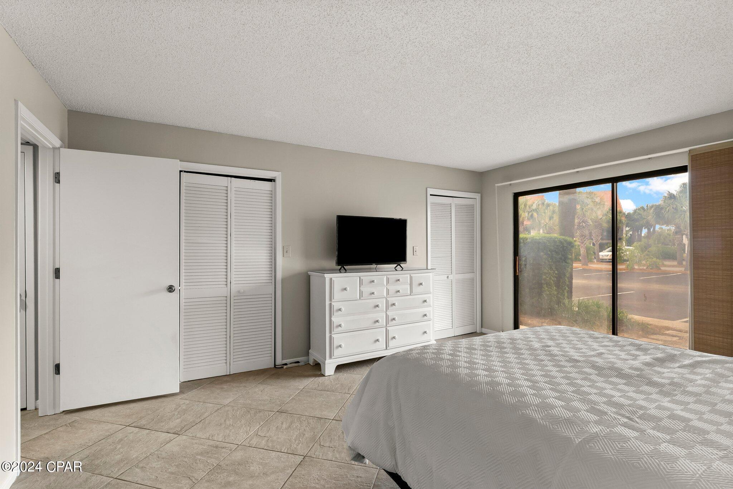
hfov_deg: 94.0
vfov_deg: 71.1
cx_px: 366
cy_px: 244
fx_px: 342
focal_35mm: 17
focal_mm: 16.8
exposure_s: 1/5
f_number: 8
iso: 500
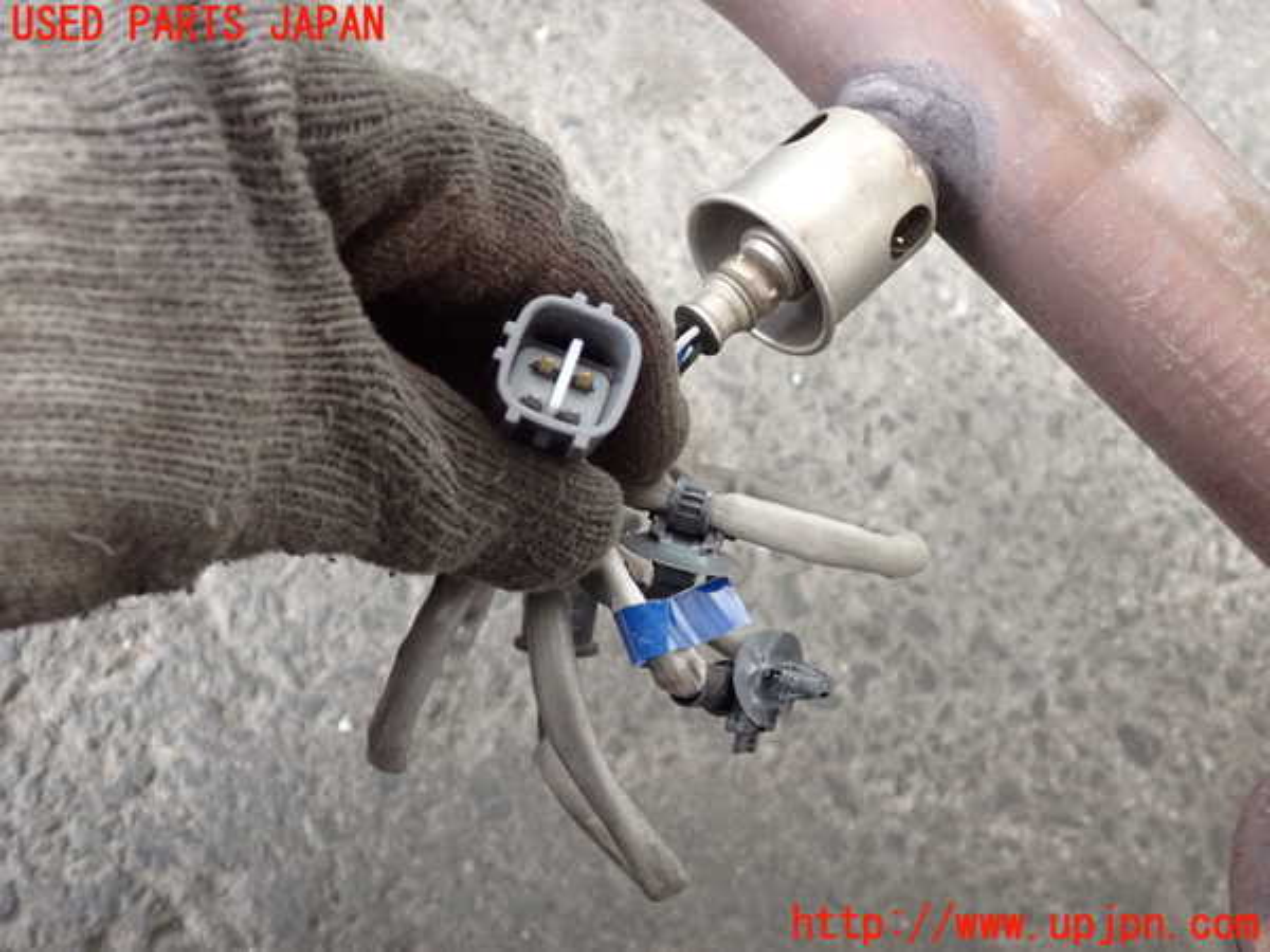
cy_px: 476
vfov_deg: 39.7
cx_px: 635
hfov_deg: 51.4
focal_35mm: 36
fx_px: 1321
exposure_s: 1/125
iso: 1250
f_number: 2.5
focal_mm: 6.37
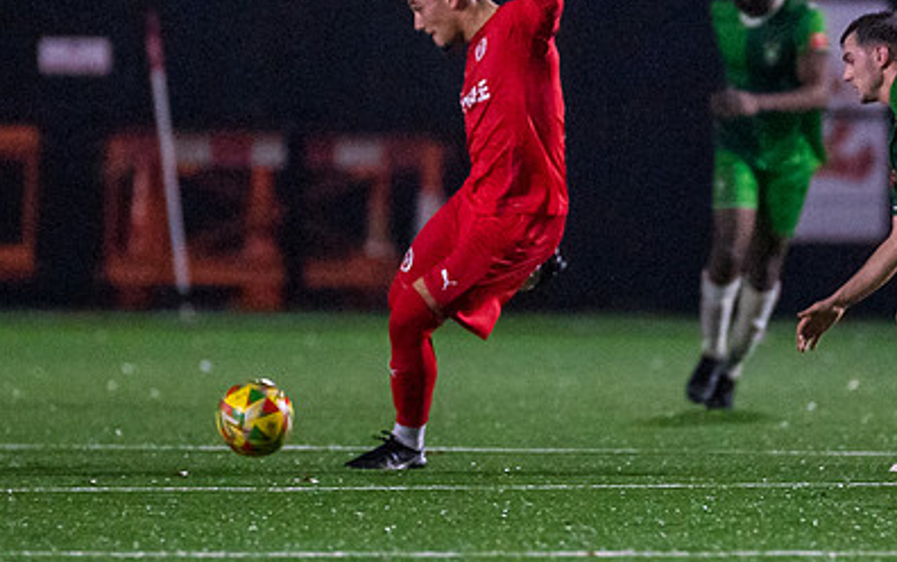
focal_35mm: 958
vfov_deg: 1.4
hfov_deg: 2.2
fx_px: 23433
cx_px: 735
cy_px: 189
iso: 8000
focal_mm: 300
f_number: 2.8
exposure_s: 1/800
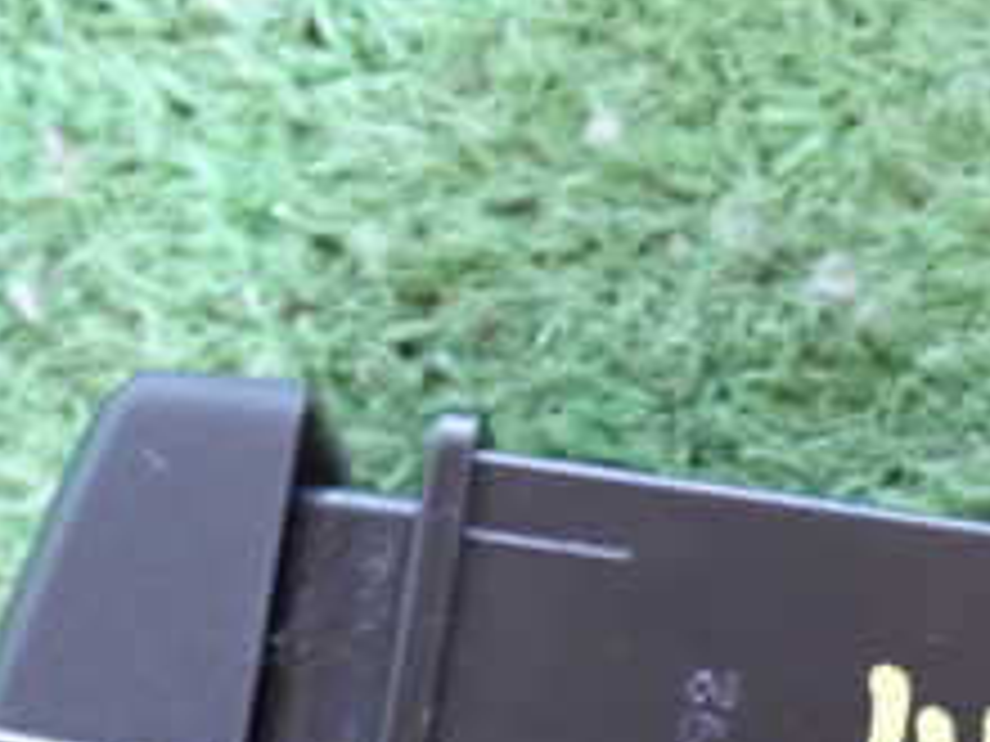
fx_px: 3661
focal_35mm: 128
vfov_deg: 11.4
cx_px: 909
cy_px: 886
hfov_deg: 15.2
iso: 800
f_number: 3.1
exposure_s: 1/25
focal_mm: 8.4
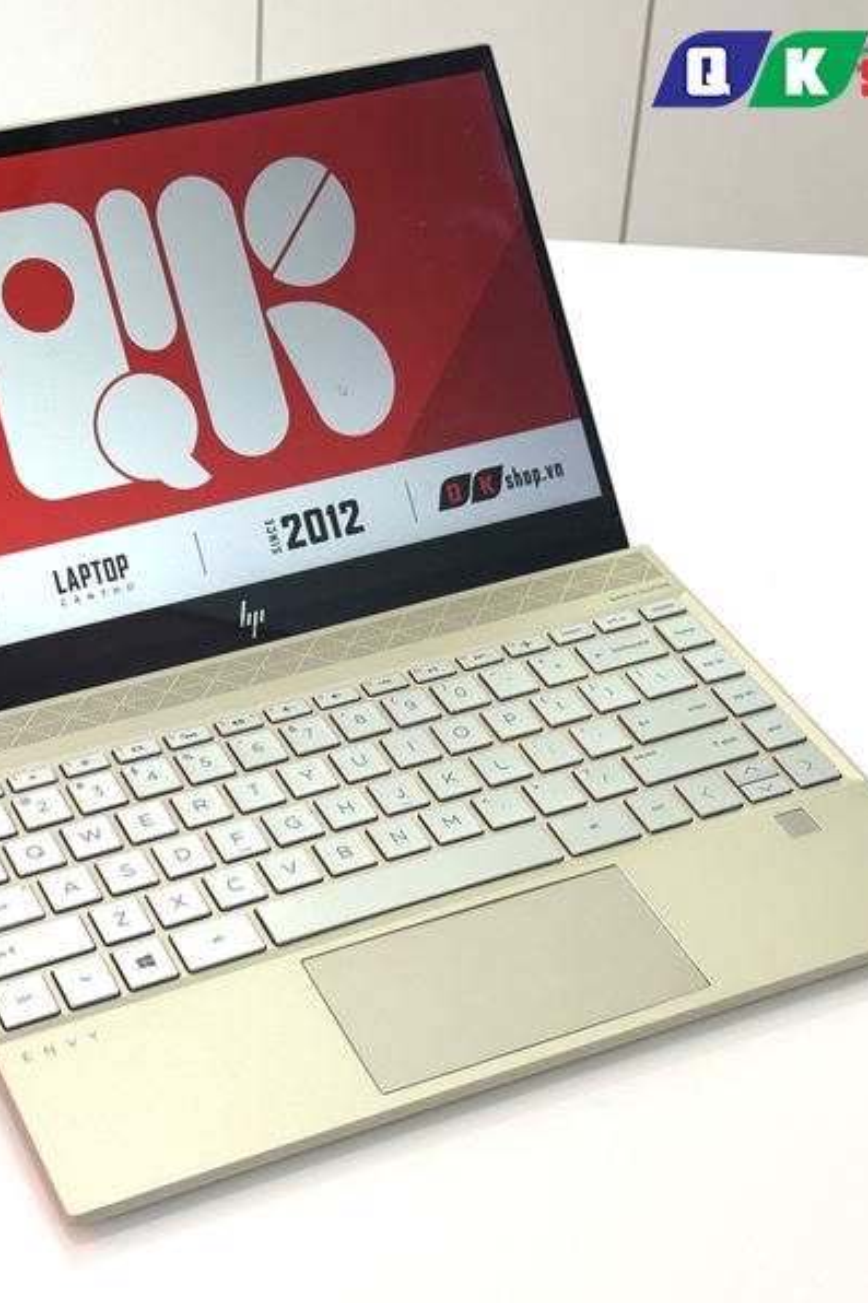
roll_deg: +0.6
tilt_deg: -36.5
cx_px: 234
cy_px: 649
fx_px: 2424
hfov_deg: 20.2
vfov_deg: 30.1
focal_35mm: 67
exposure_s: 1/227
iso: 64
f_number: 1.78
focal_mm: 6.76
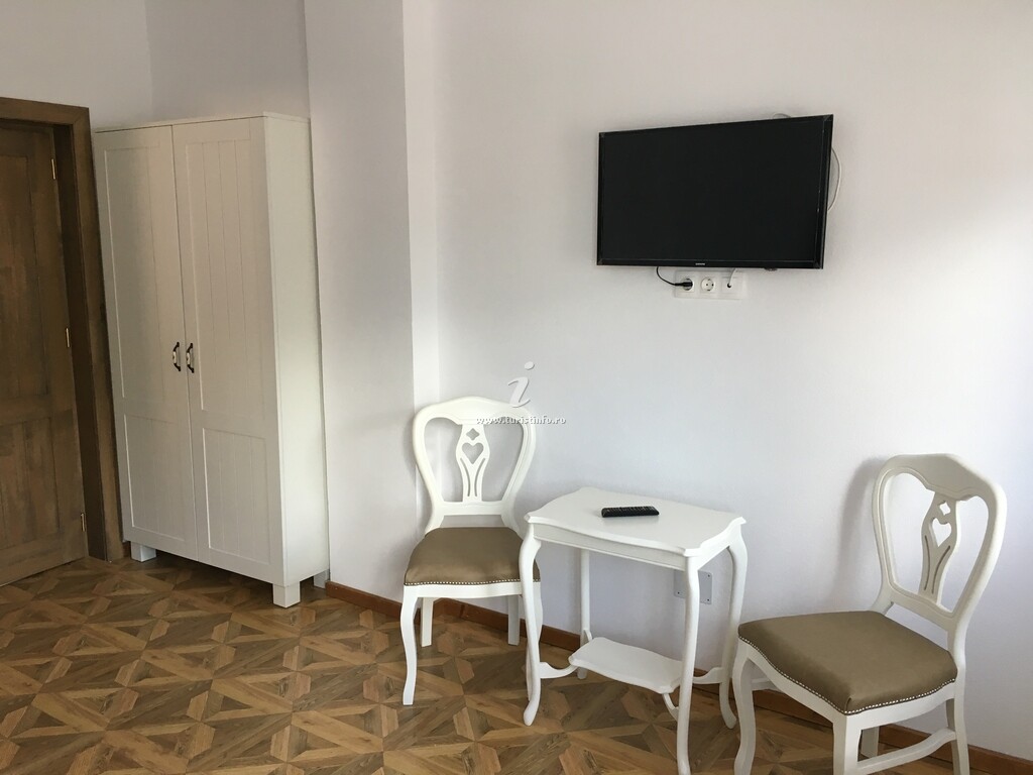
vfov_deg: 48.2
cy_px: 388
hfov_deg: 61.7
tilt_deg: -7.9
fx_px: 865
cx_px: 516
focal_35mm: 29
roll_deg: +0.9
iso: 64
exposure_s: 1/33
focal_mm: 4.15
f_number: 2.2
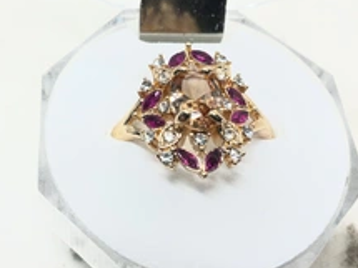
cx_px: 138
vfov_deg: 26.9
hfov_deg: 35.4
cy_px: 98
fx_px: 558
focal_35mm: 54
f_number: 1.8
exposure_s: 1/120
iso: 25
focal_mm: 3
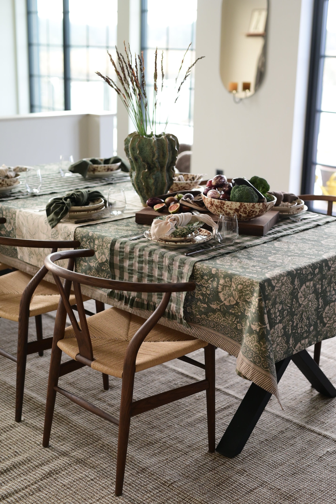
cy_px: 255
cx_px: 170
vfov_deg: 38.9
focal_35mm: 51
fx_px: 714
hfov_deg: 26.5
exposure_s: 1/640
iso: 2000
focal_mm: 50
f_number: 3.2
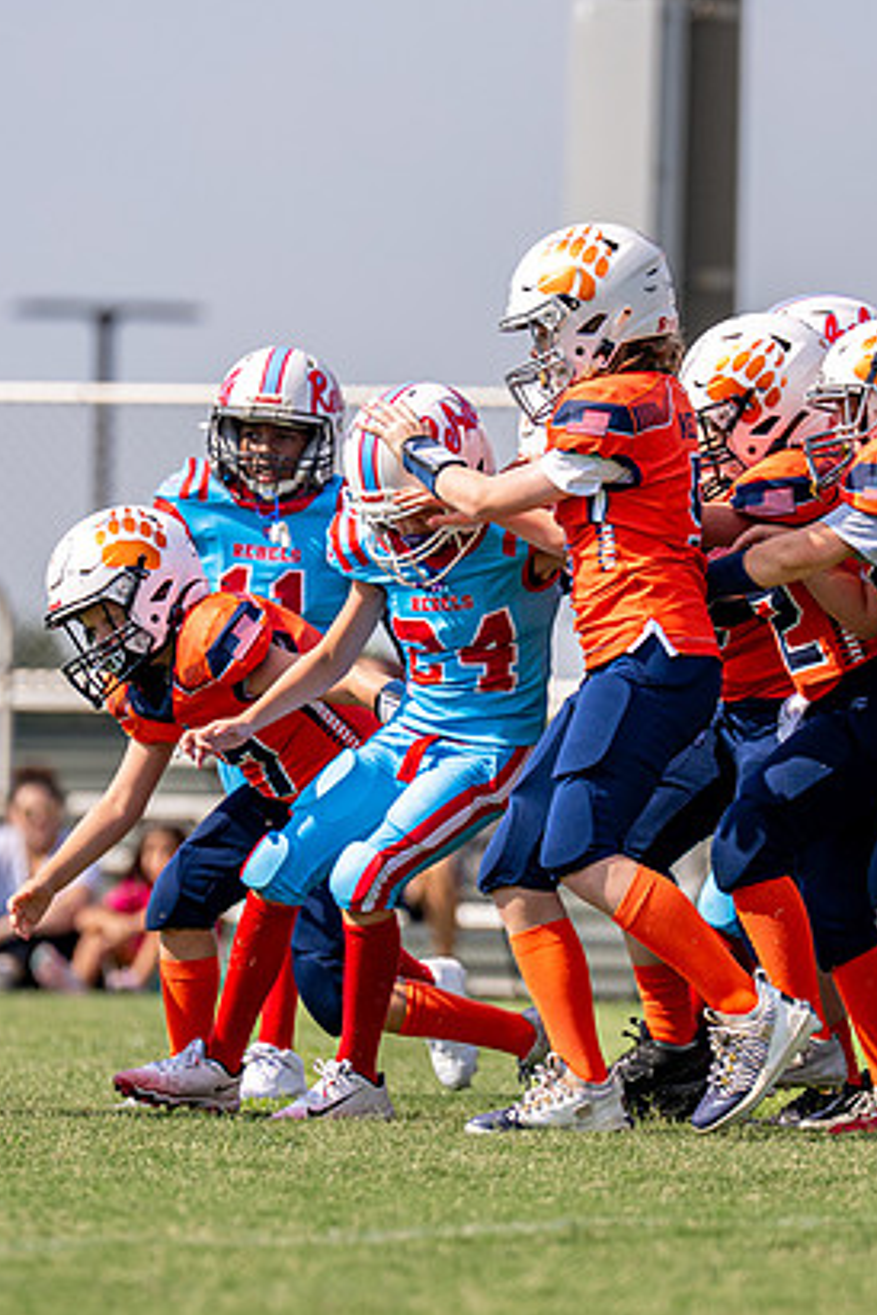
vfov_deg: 4.1
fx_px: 18196
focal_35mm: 498
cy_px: 636
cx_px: 658
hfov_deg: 2.8
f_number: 2.8
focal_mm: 200
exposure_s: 1/3200
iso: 125
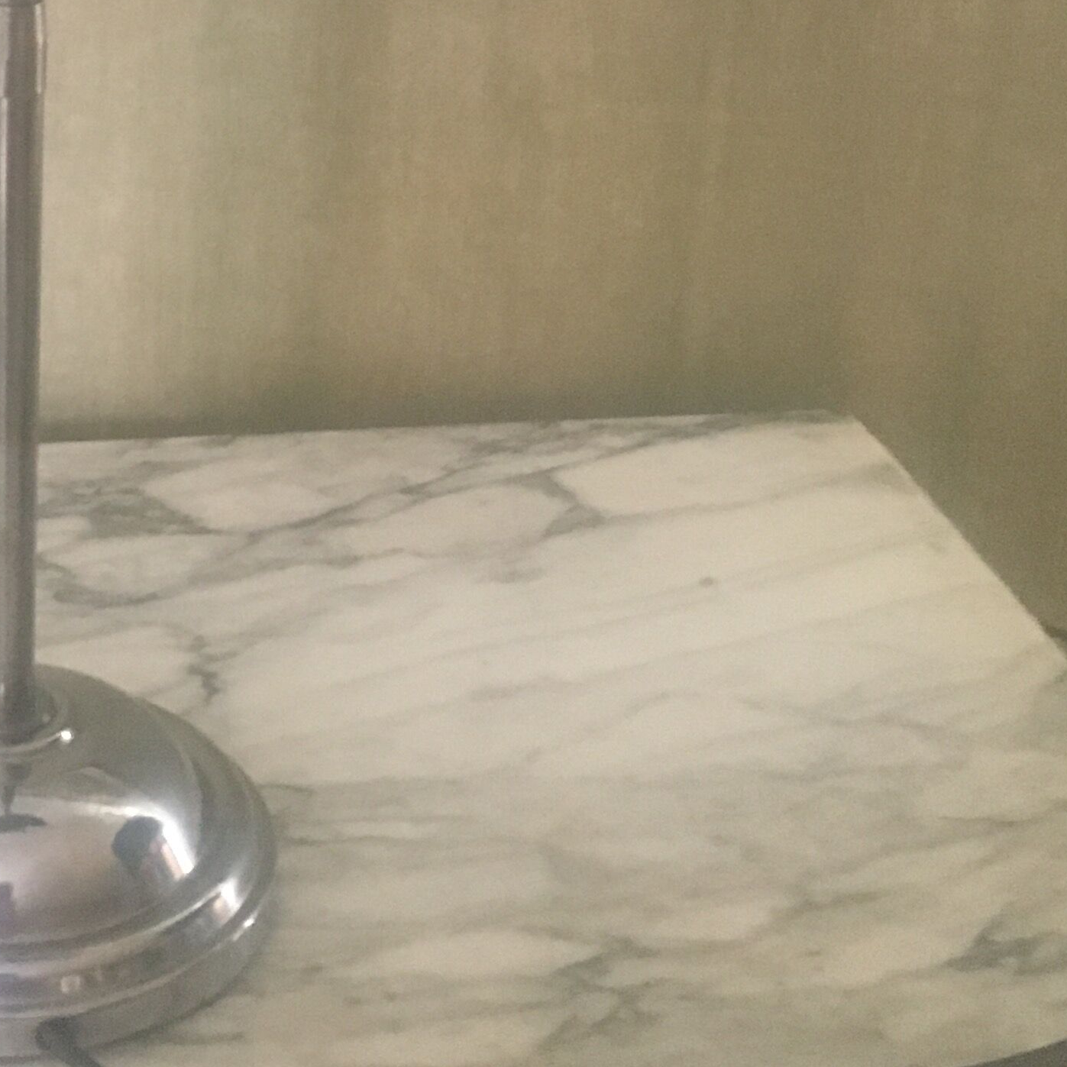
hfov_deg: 22.8
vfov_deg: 22.1
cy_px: -93
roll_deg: -1.5
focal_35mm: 74
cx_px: 105
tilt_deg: -15.9
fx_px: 2581
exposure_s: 1/17
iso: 200
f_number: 2.2
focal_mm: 4.15
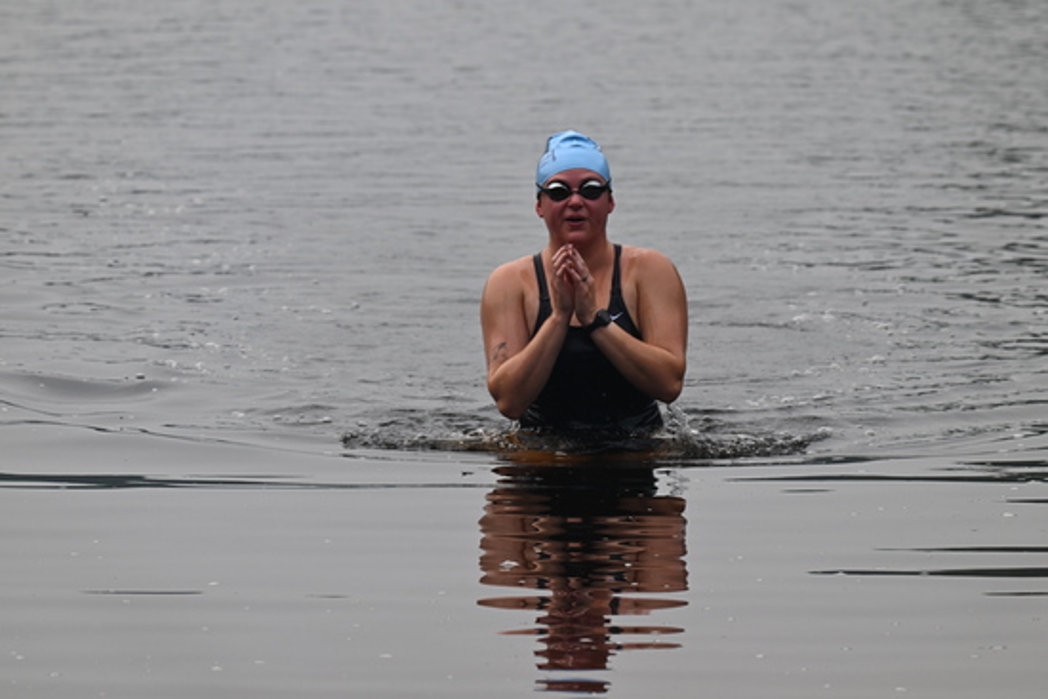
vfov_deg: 4.2
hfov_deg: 6.2
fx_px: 9609
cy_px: 350
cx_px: 524
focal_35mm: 330
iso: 640
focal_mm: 330
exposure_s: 1/400
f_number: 9.5
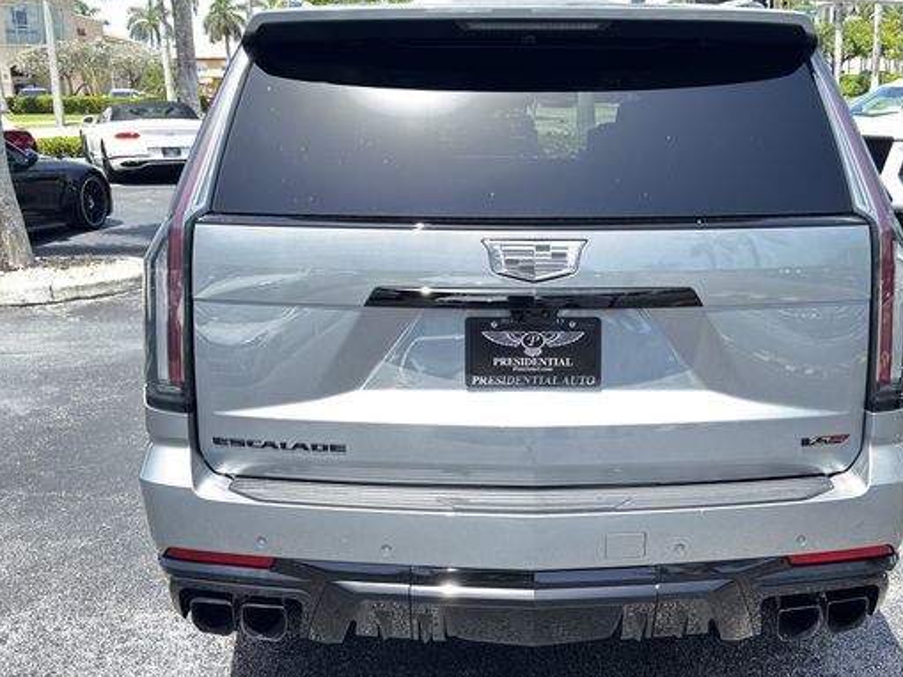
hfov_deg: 42.9
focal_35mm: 44
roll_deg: +0.4
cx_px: 509
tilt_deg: -13.9
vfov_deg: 32.9
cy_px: 335
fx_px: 1148
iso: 100
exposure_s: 1/384
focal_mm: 6.76
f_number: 1.78
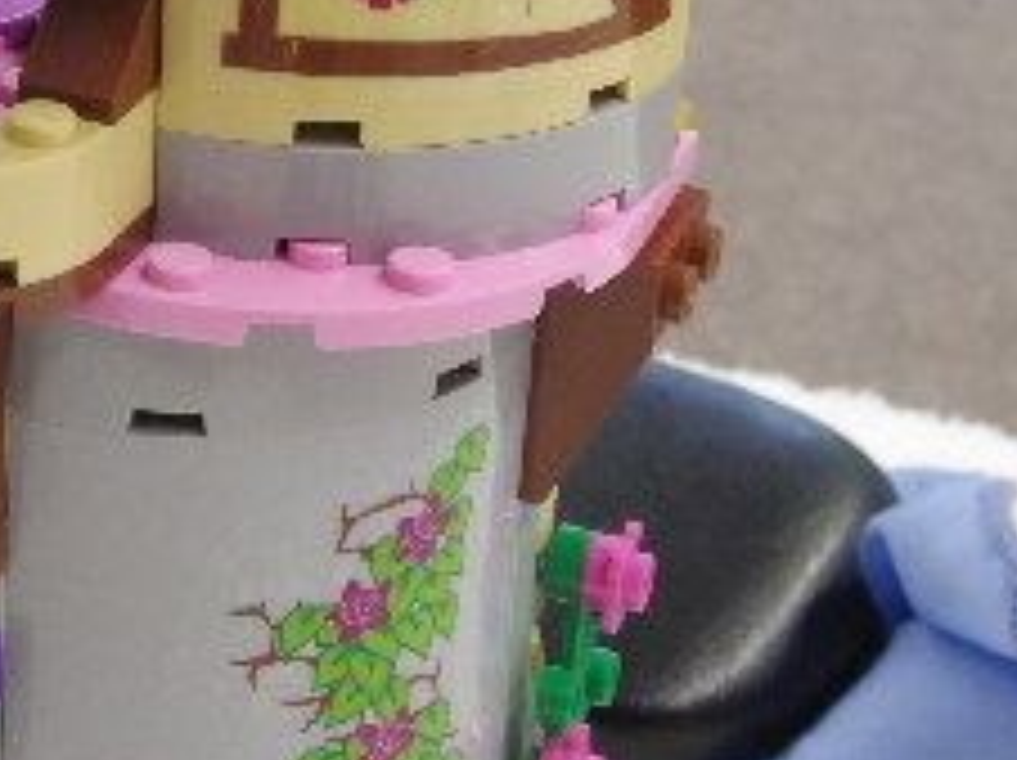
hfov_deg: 17.7
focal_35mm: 109
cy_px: -153
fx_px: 3199
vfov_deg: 13.2
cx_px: 9
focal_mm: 7.4
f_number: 4.5
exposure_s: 1/60
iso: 640
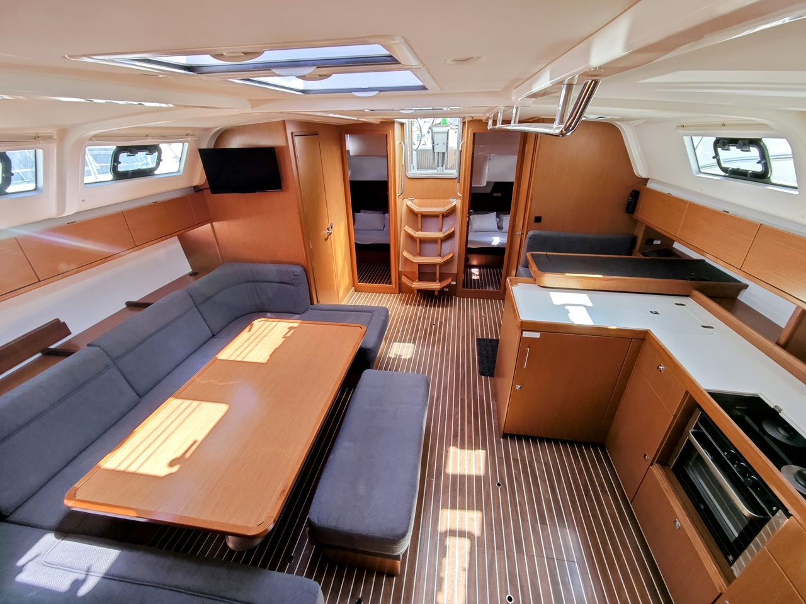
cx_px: 403
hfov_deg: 102.1
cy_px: 302
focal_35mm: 14
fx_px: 326
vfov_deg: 85.7
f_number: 2.2
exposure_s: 1/56
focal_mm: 2.16
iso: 64
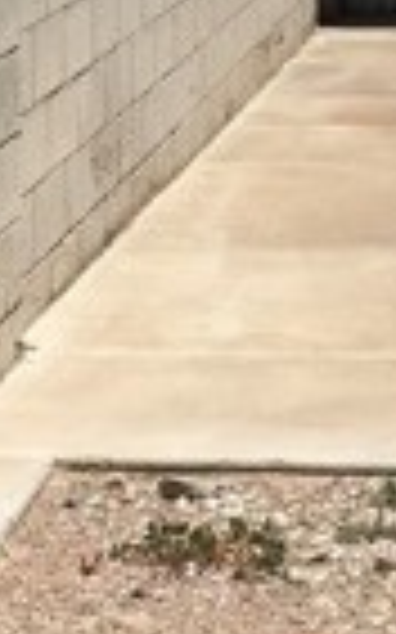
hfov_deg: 7.8
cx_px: 284
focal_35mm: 167
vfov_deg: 12.5
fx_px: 2887
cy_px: 130
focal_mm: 4.15
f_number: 2.2
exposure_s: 1/2849
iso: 25
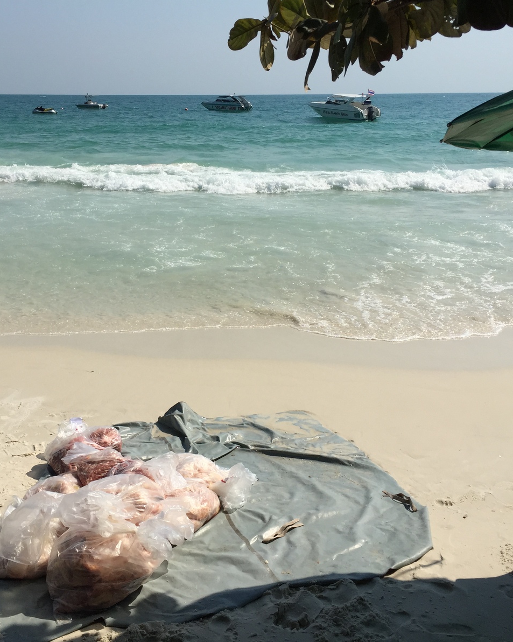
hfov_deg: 39.0
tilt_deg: -16.8
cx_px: 206
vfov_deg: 47.9
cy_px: 319
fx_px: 721
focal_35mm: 38
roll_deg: -1.1
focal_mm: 4.15
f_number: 2.2
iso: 32
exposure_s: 1/4950
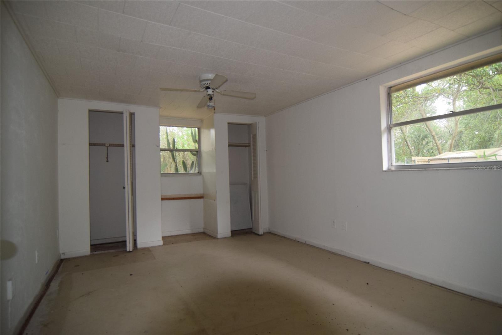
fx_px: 251
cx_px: 251
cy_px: 168
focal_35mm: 18
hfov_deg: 90.0
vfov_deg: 67.5
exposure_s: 1/60
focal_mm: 12
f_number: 4
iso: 1100
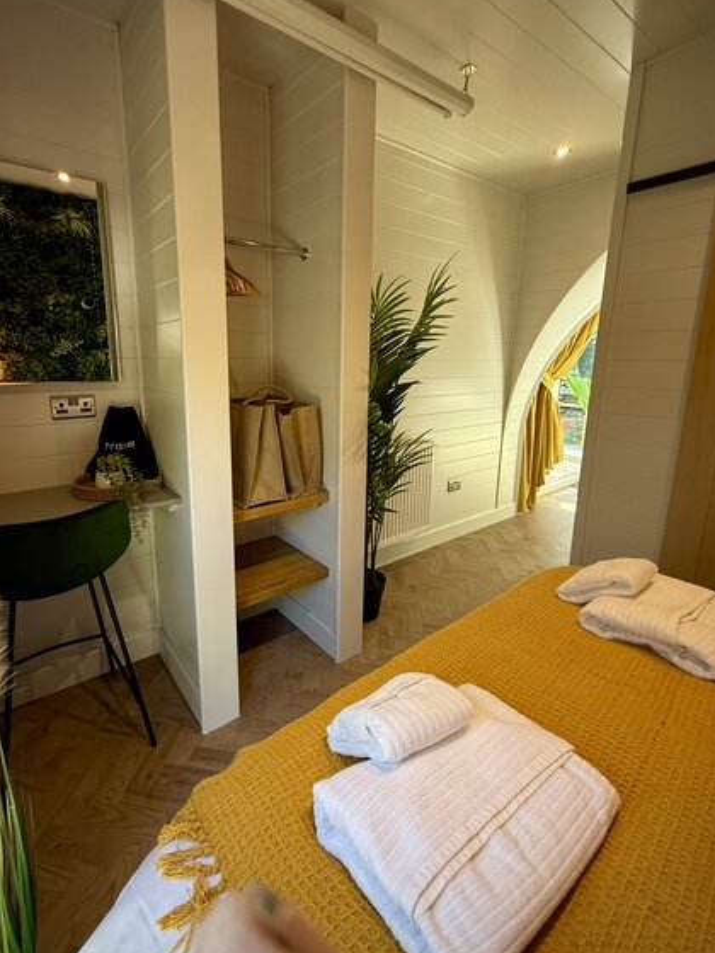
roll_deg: +1.4
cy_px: 441
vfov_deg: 94.3
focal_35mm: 16
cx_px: 313
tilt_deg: -9.1
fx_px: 441
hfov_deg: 77.8
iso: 200
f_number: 2.2
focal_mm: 2.22
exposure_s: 1/99
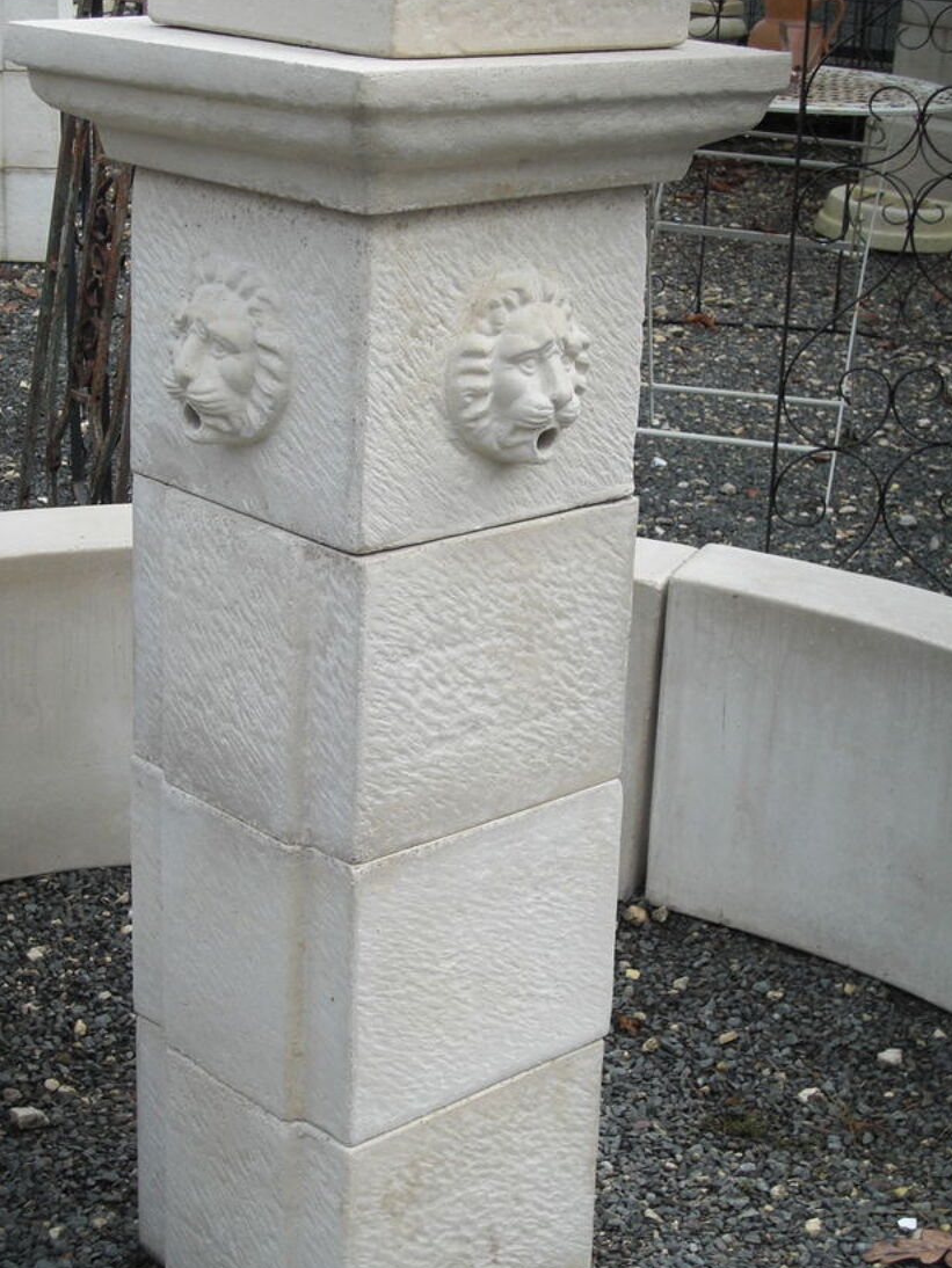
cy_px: 664
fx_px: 2456
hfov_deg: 21.9
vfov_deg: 29.0
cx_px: 394
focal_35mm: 67
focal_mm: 9.8
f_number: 3.6
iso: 50
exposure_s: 1/160
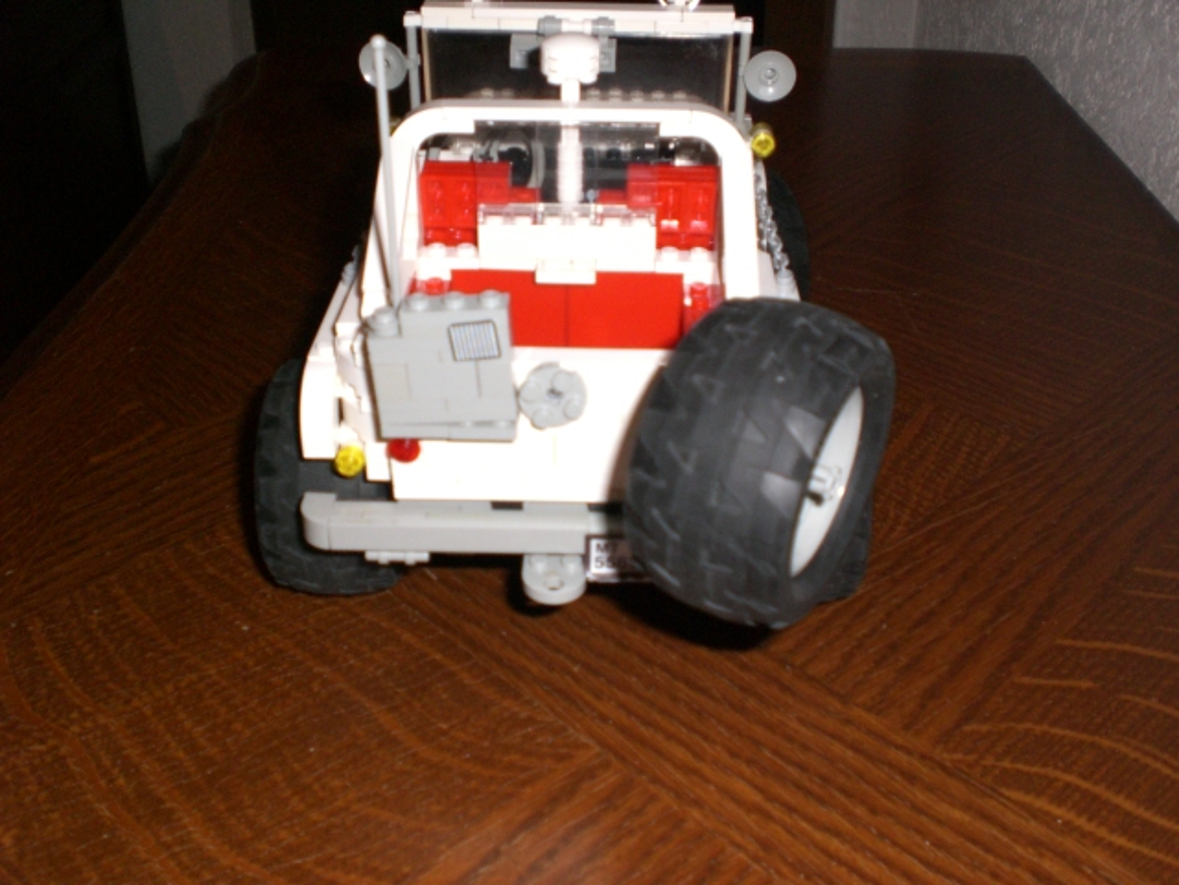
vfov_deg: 37.7
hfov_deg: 49.0
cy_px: 442
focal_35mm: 38
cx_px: 590
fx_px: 1294
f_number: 3.1
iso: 200
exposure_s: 1/60
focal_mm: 6.3
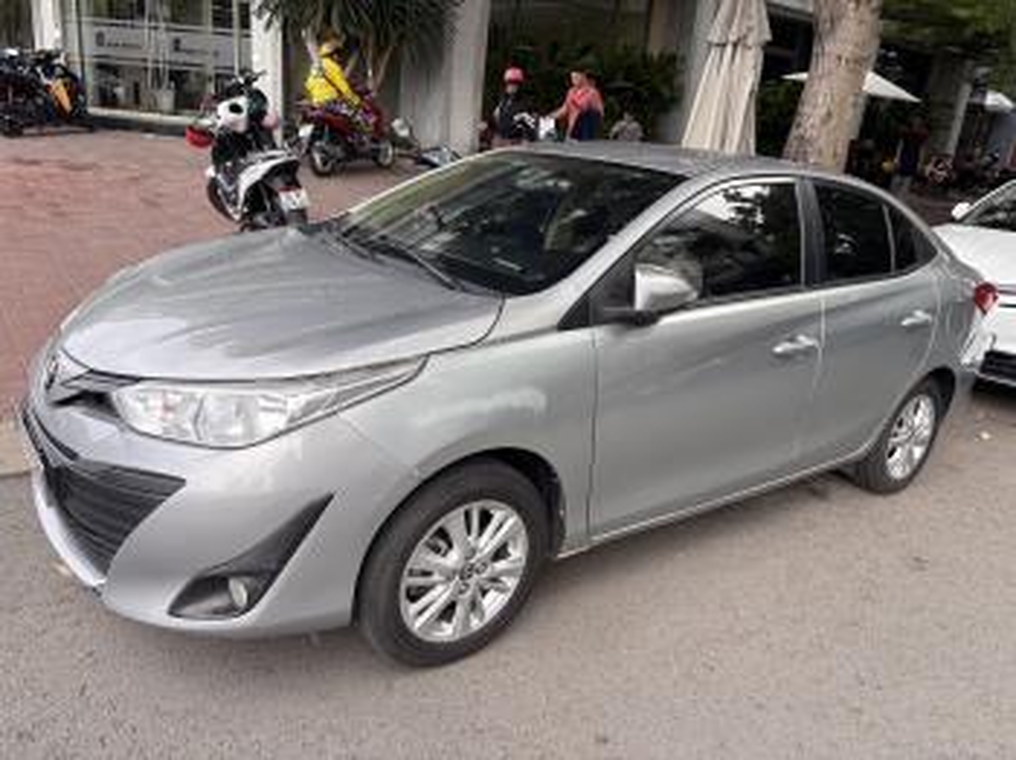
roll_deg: -5.0
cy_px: 380
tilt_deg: -17.9
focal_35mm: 26
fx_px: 763
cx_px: 508
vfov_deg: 53.0
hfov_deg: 67.3
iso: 50
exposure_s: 1/321
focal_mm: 5.96
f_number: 1.6
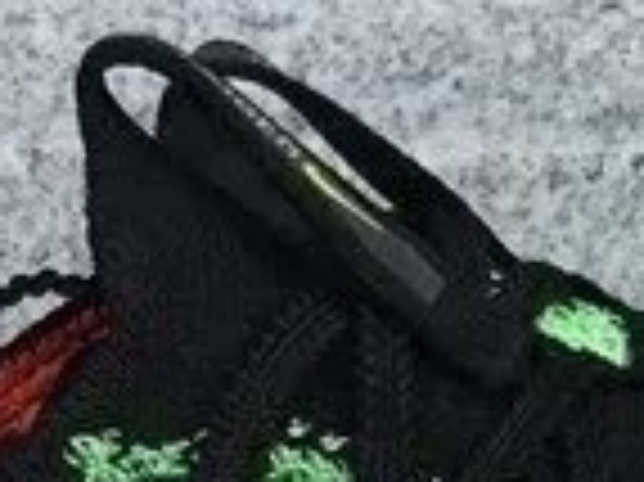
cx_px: 540
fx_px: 3625
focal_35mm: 195
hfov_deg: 10.1
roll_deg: +0.2
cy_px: 1376
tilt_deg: -21.2
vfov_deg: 6.9
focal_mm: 3.3
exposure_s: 1/297
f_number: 2.4
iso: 25
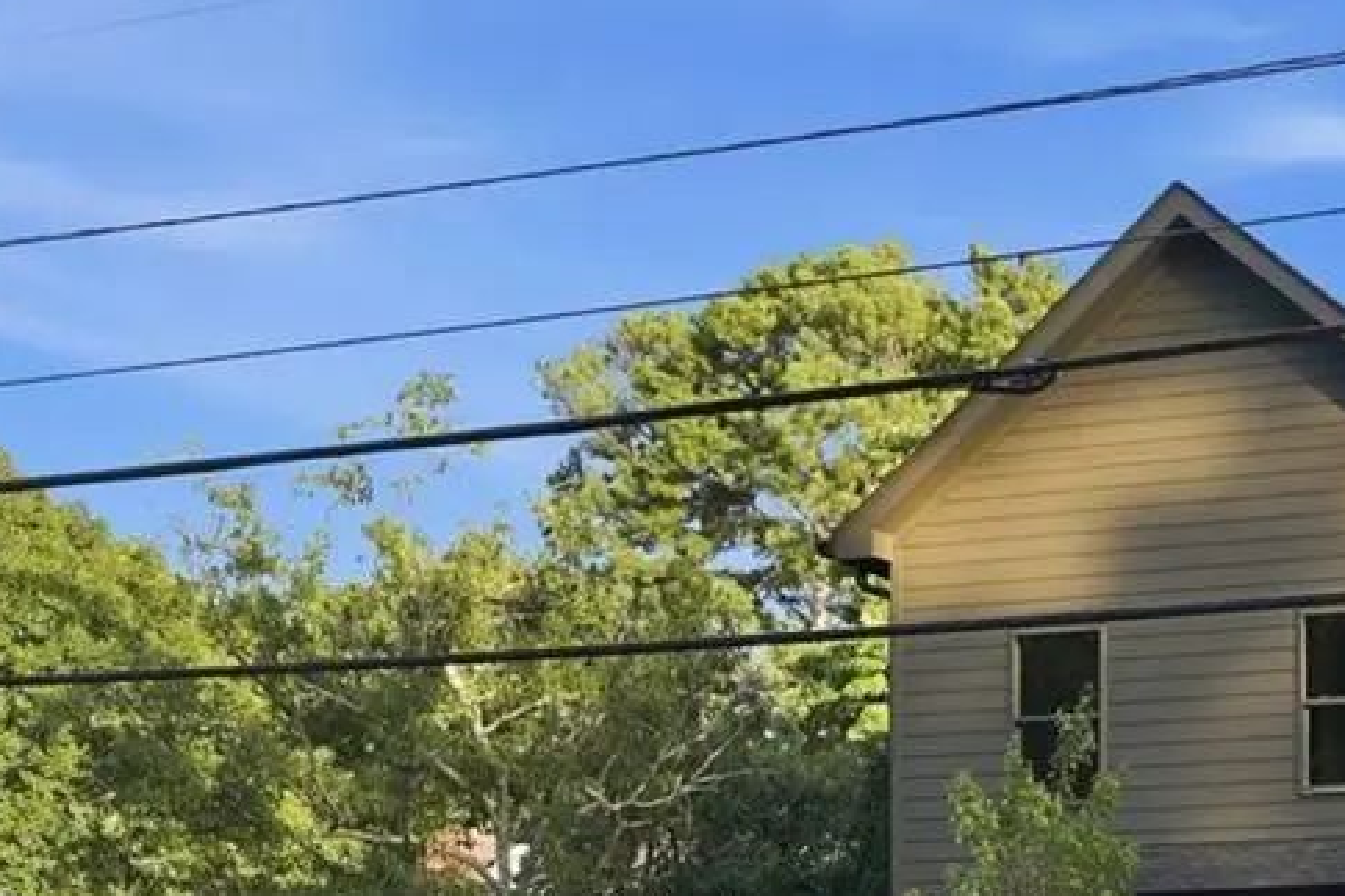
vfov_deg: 17.5
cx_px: 1403
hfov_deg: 25.1
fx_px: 2838
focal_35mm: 76
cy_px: 902
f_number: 5.6
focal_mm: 24
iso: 100
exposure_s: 1/160
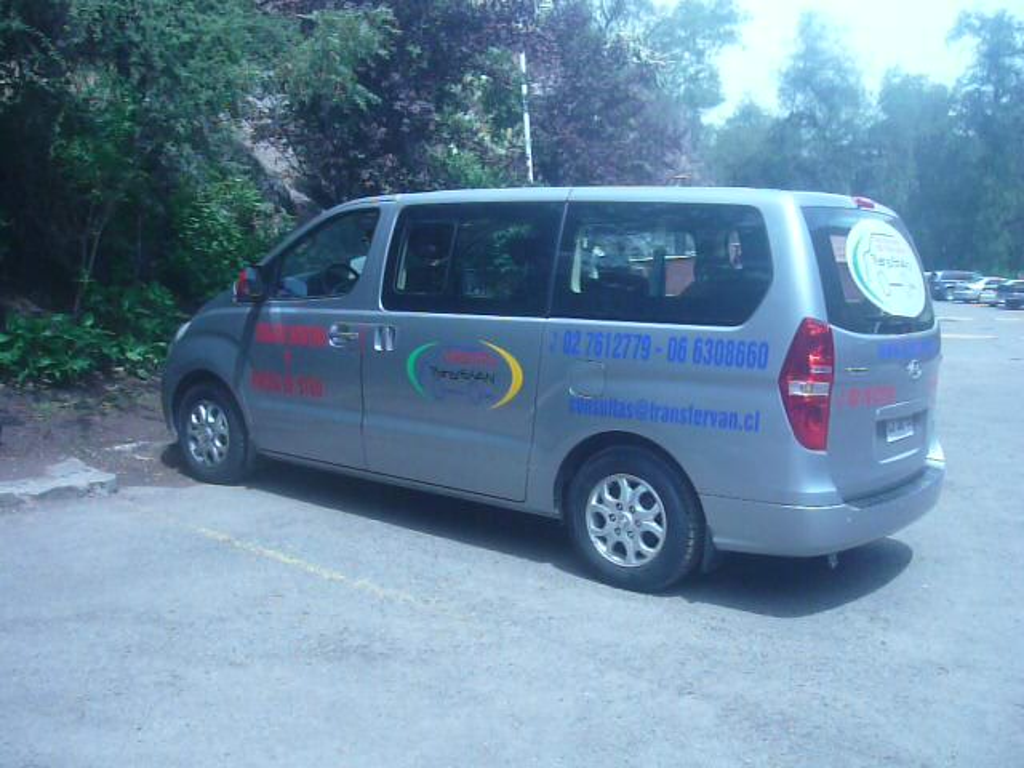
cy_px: 384
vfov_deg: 40.7
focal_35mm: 35
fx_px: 1035
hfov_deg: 52.6
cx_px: 512
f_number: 8
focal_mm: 5.8
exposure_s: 1/160
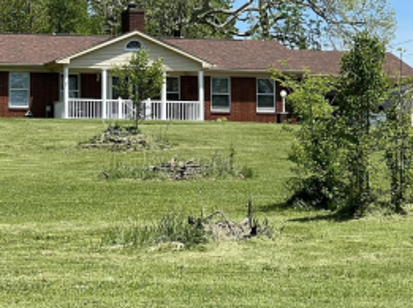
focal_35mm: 197
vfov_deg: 7.5
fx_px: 2347
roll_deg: +1.0
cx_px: 94
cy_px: 123
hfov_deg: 10.0
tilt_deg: +4.6
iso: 32
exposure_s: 1/615
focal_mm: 9
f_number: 2.8
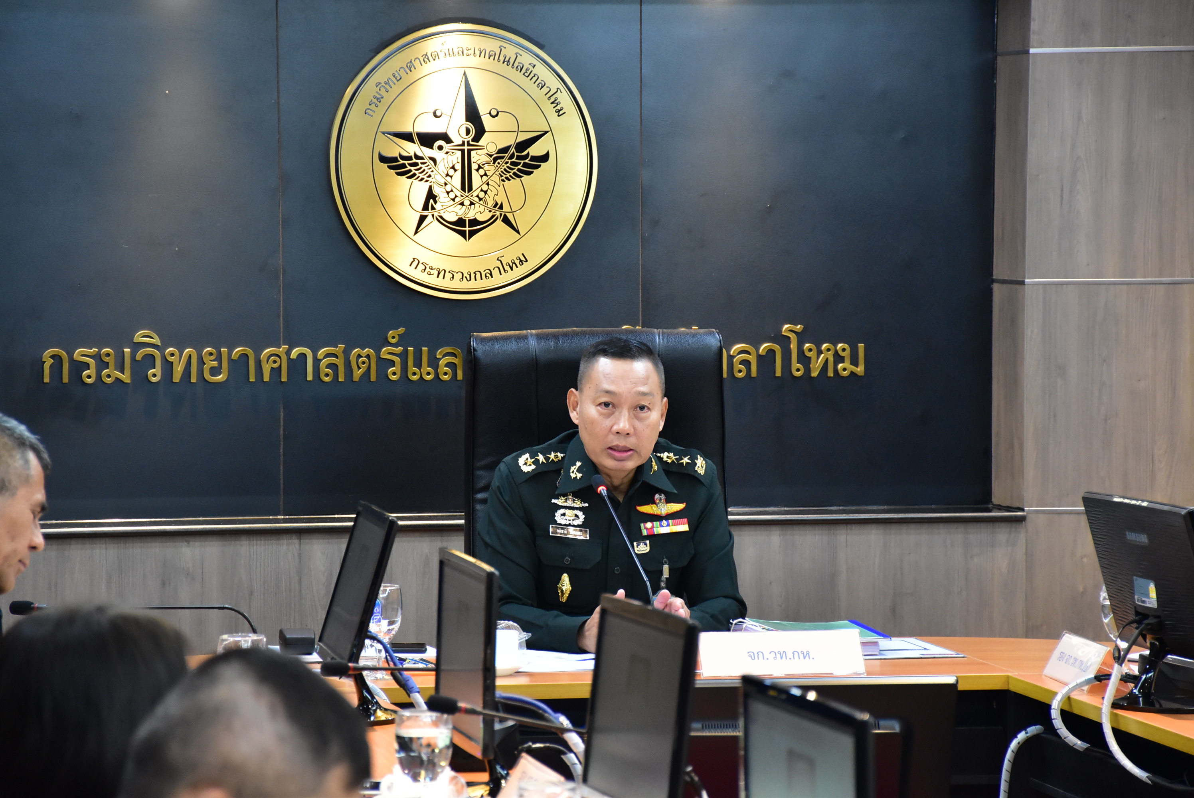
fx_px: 4979
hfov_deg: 13.7
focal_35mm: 150
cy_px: 399
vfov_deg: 9.2
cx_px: 597
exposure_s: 1/30
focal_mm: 100
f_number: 5.6
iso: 2500
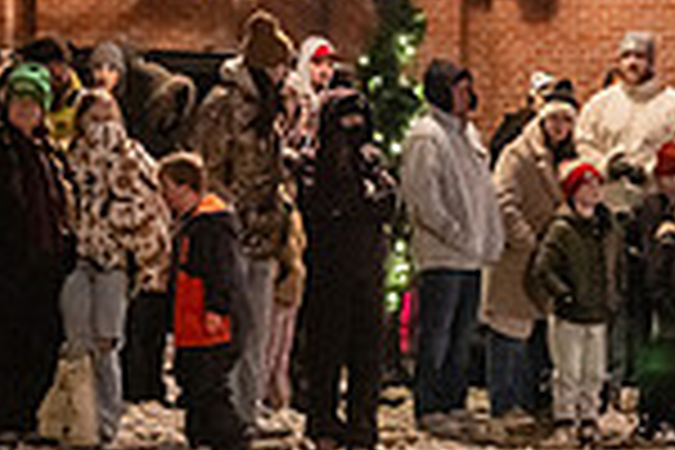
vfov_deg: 3.9
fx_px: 6599
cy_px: 11
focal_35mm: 352
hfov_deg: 5.9
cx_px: 418
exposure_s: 1/200
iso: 8000
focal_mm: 91
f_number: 2.8
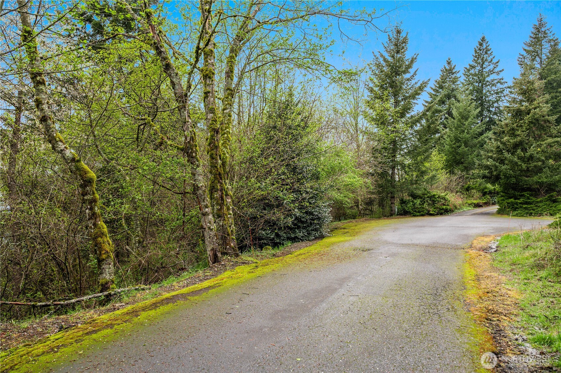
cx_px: 280
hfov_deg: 65.5
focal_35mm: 28
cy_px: 186
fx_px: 436
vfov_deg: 46.3
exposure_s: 1/250
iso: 360
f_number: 4
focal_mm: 28
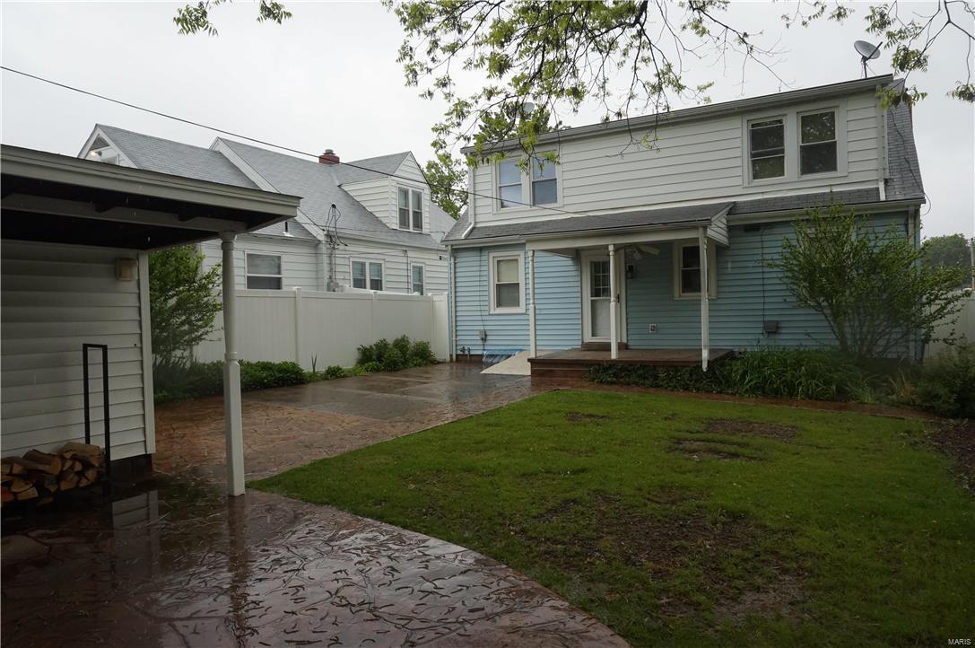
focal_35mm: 24
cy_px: 324
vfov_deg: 53.0
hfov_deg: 73.8
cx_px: 488
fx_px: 649
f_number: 8
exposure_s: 1/500
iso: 800
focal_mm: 16
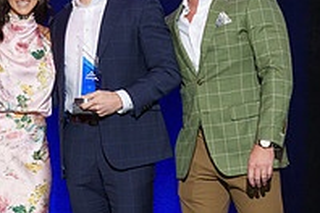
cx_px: 49
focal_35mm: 123
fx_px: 1093
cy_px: 139
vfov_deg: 11.1
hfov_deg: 16.5
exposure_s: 1/60
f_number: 5
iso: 1000
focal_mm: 40
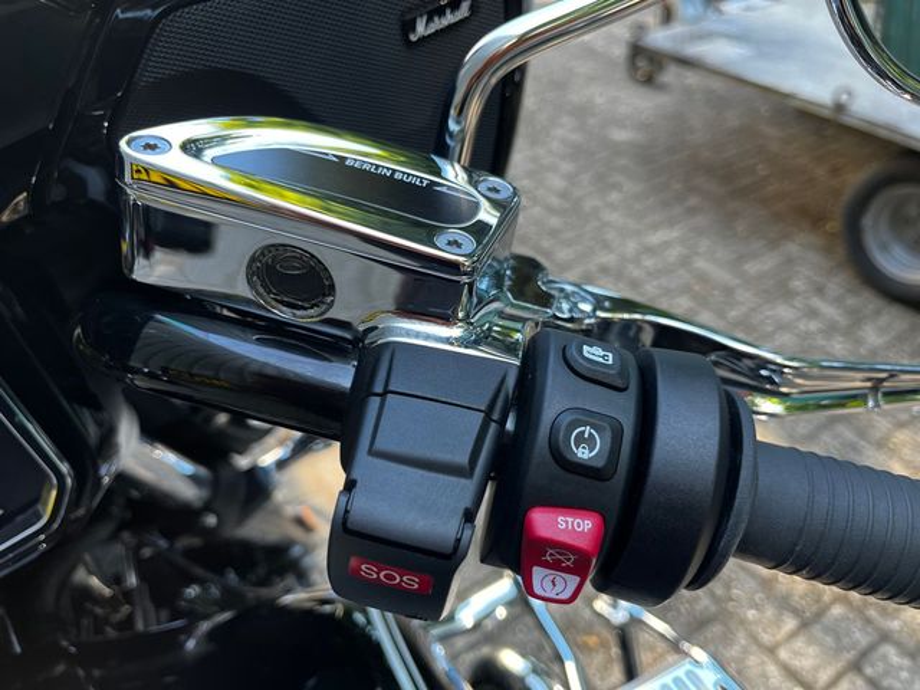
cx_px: 460
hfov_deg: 67.3
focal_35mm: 26
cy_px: 345
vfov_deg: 53.1
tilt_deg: -38.1
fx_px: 691
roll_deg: +3.9
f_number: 1.6
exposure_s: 1/121
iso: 80
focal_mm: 5.1
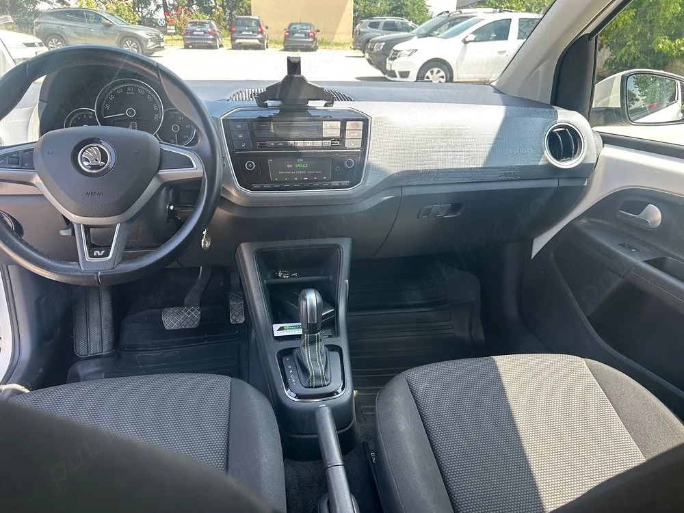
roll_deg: -1.8
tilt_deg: -22.0
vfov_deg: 53.1
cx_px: 342
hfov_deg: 67.3
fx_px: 514
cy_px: 256
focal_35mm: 26
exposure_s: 1/205
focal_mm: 5.7
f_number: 1.5
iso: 40
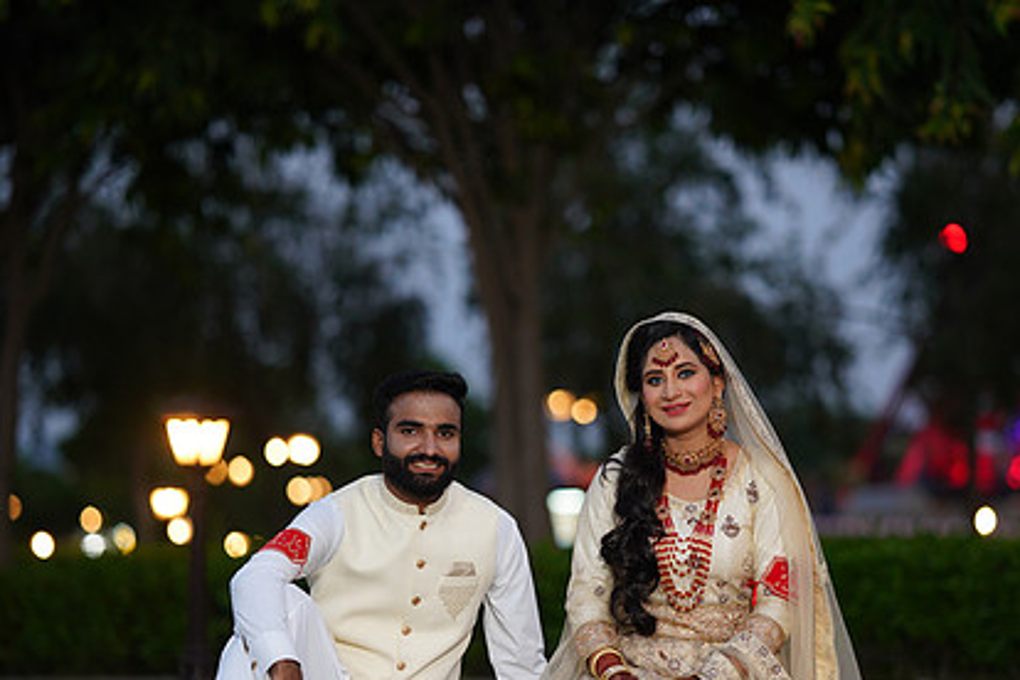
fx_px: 3371
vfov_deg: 11.5
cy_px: 457
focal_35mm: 119
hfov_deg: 17.2
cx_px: 574
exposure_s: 1/200
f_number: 1.4
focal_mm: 85
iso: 640
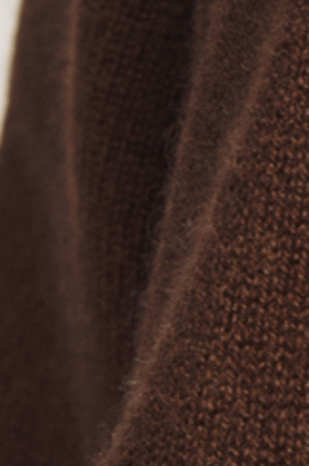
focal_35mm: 215
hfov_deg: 6.1
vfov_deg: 9.6
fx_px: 2776
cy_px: 84
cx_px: 759
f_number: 5.6
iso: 640
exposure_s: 1/200
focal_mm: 35
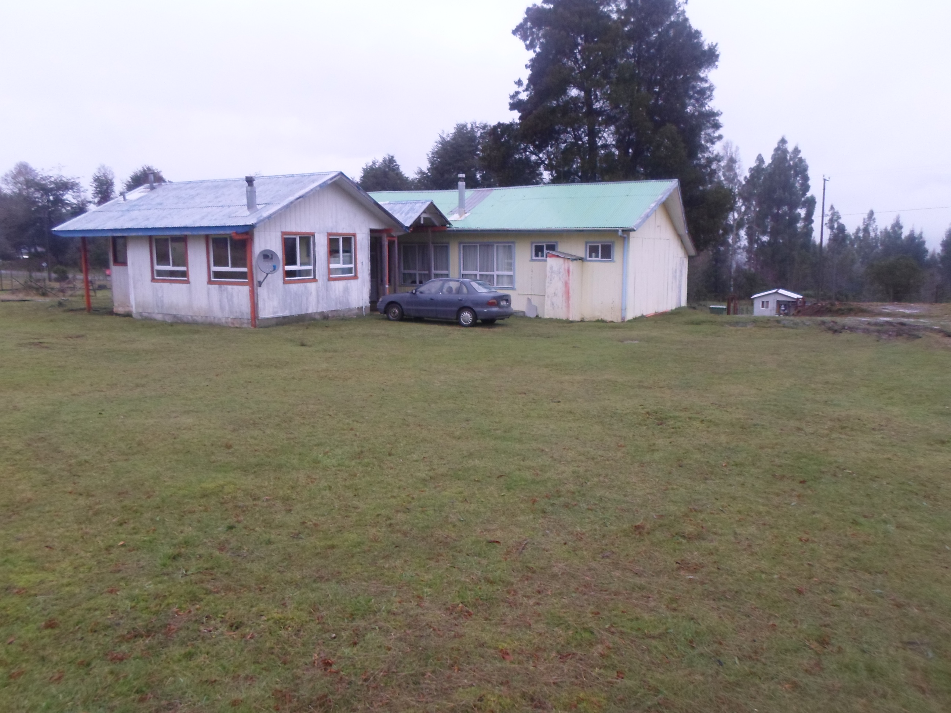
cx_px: 476
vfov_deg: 54.9
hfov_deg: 69.4
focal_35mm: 25
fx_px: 687
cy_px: 356
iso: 80
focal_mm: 4.5
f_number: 2.5
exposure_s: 1/60
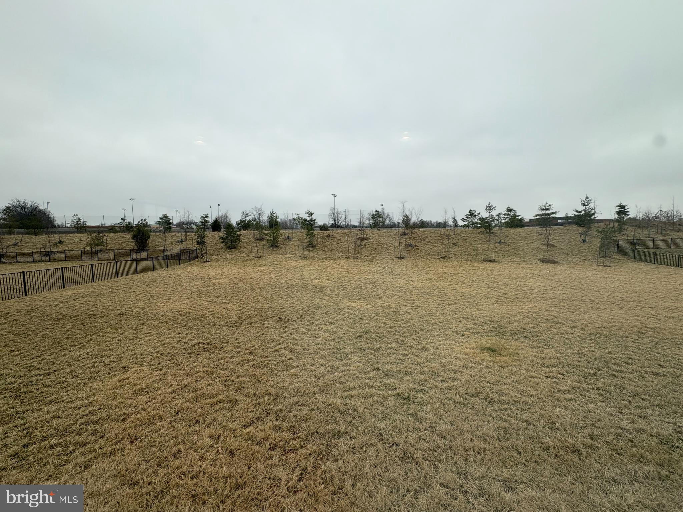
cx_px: 342
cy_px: 256
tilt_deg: -3.6
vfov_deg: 85.7
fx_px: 276
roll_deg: +0.3
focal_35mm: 14
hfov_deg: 102.1
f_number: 2.2
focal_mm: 2.22
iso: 40
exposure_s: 1/1034
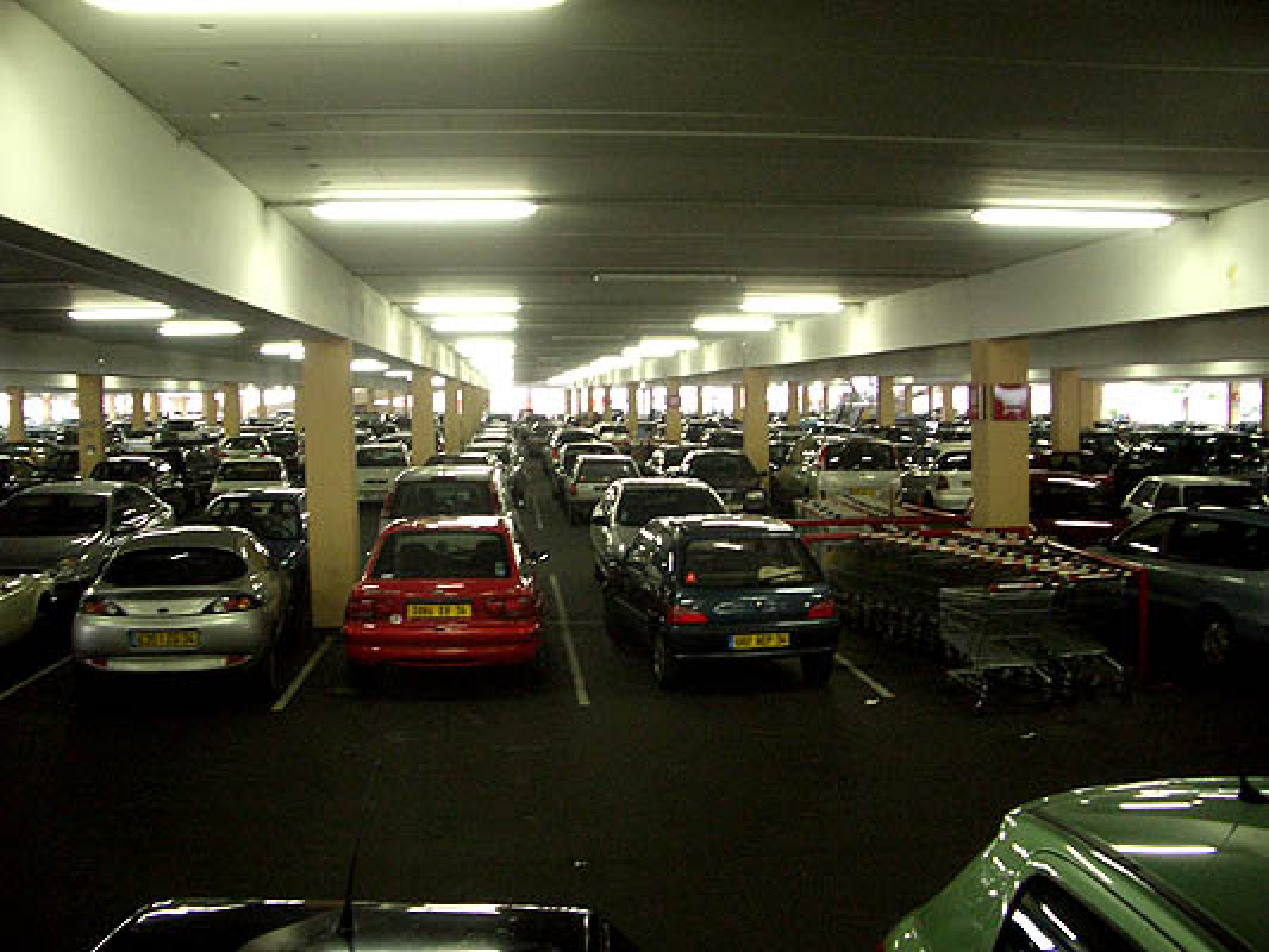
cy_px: 476
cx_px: 634
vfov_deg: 40.7
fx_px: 1283
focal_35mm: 35
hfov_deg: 52.6
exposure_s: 1/30
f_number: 2.6
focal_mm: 5.8
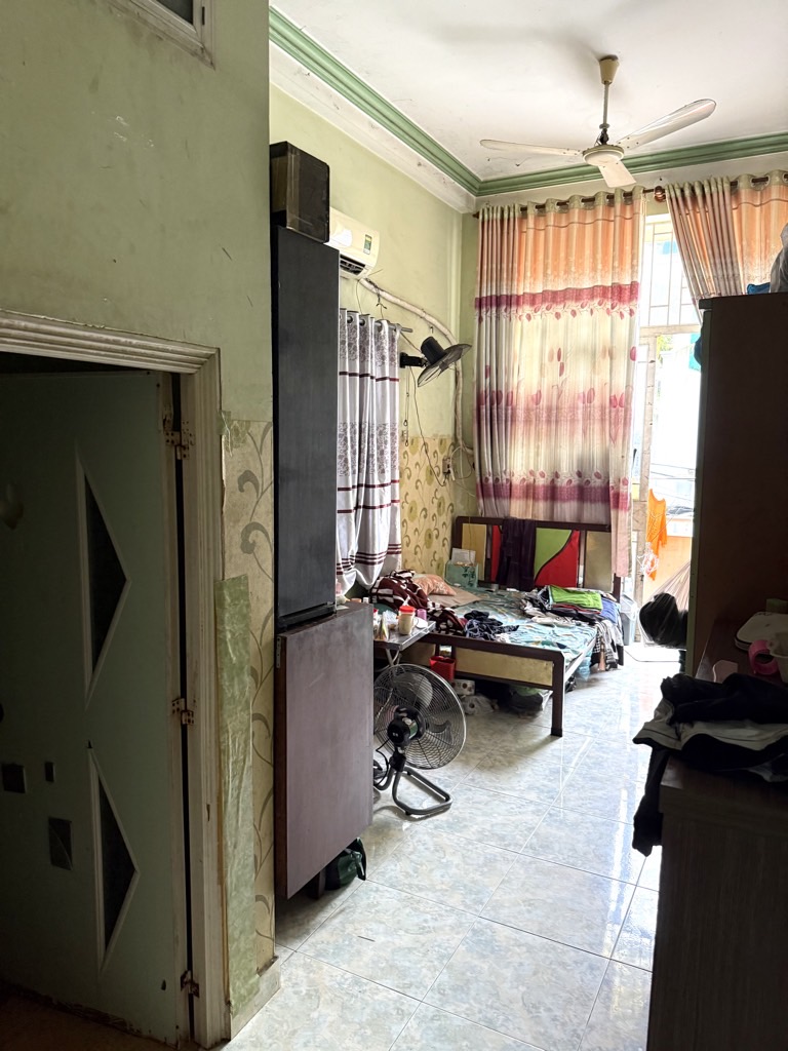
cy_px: 526
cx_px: 394
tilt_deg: -7.1
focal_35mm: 24
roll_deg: -0.9
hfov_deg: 56.8
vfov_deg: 71.6
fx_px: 728
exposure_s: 1/50
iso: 400
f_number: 1.78
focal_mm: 6.76
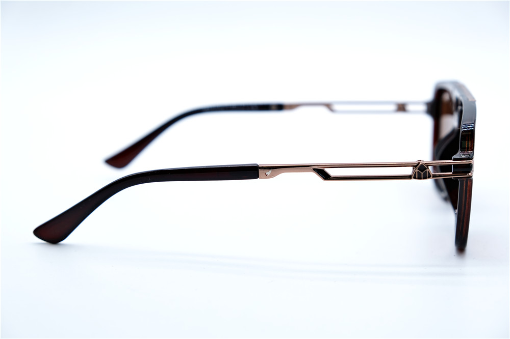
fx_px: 1034
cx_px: 255
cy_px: 170
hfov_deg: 27.7
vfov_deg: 18.7
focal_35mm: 73
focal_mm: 48.4
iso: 160
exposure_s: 1/150
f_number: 5.6
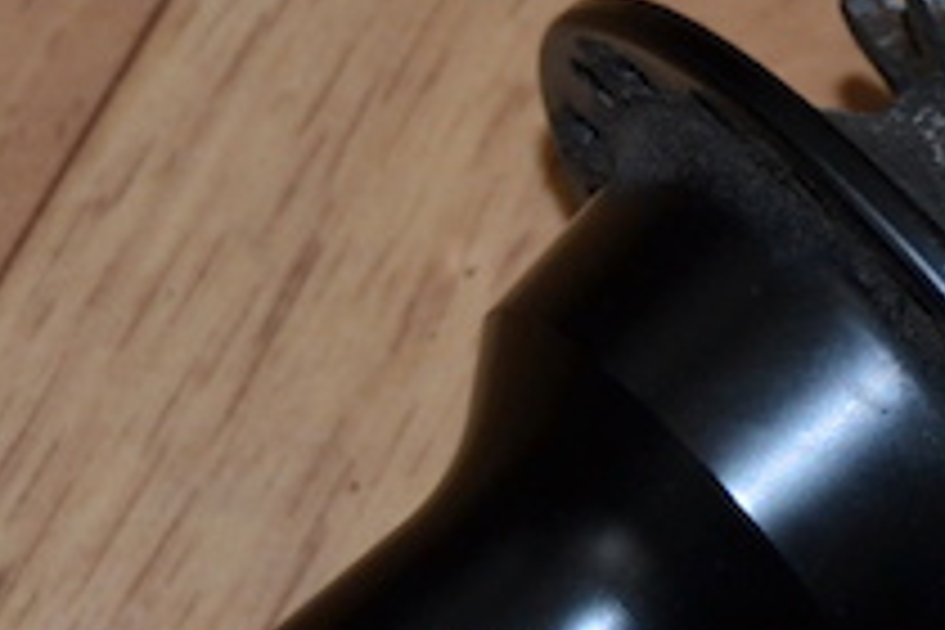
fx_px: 7297
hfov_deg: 7.4
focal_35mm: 278
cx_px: 500
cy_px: 614
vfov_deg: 4.9
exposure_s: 1/60
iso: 500
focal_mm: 38
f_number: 4.8
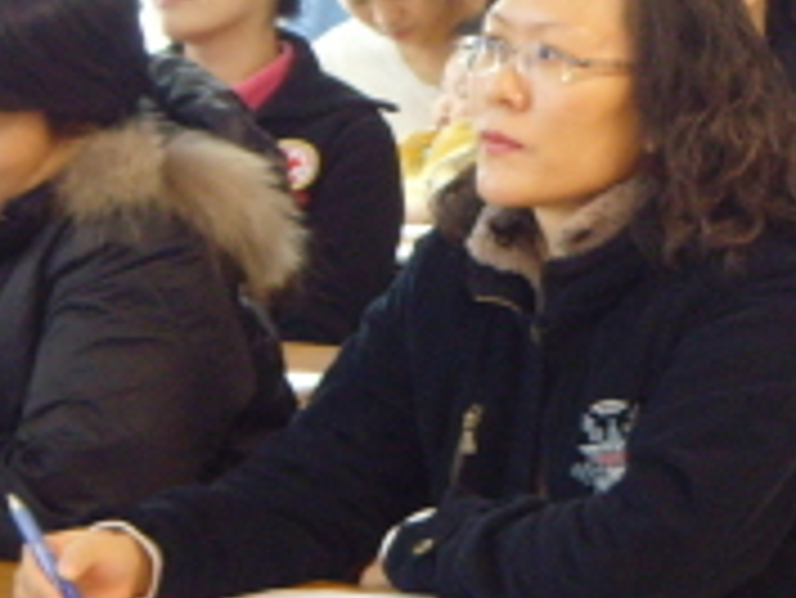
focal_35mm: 239
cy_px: 103
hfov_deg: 8.2
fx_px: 5500
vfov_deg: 6.2
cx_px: 967
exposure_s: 1/6
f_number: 4.2
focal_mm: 13.7
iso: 200
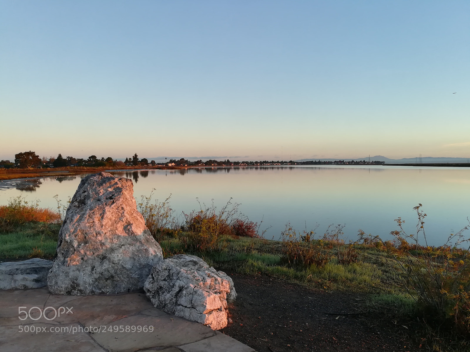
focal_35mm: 26
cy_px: 176
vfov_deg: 53.1
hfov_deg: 67.3
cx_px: 235
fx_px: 353
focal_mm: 3.83
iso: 100
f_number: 2.2
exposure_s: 1/120
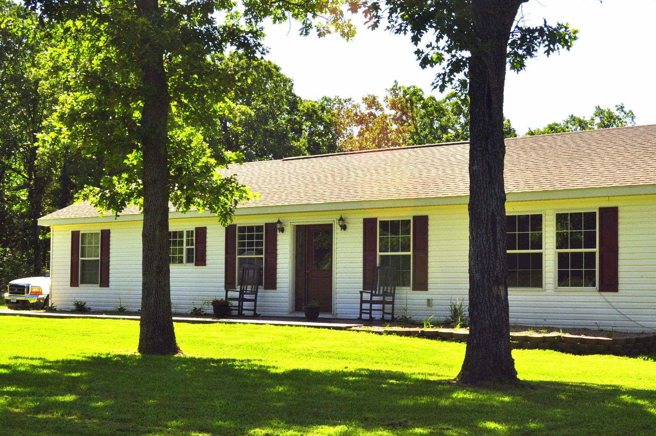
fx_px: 946
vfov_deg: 25.9
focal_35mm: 52
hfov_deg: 38.1
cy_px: 234
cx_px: 398
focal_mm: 28
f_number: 10
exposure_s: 1/250
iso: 200
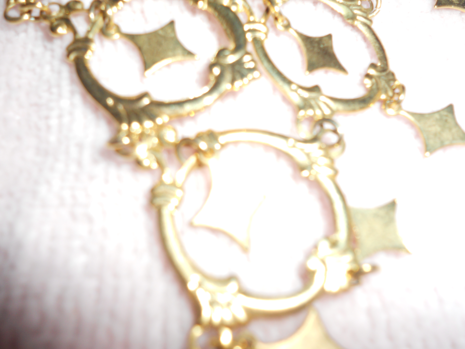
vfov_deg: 44.2
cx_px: 232
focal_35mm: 32
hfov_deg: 56.8
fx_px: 430
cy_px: 174
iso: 80
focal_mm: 5.8
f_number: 8.8
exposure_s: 1/25
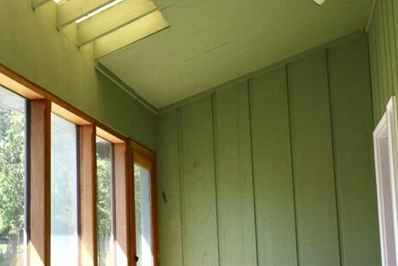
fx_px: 619
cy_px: 160
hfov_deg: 30.5
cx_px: -74
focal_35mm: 56
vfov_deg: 24.2
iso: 400
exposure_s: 1/200
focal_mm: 10
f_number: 7.1
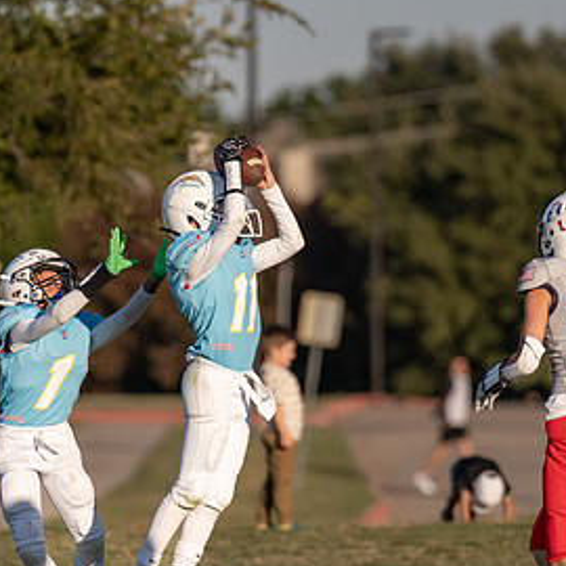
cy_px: 313
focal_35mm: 668
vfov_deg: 2.6
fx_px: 12357
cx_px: 242
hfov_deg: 2.6
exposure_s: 1/2000
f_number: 2.8
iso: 100
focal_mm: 200
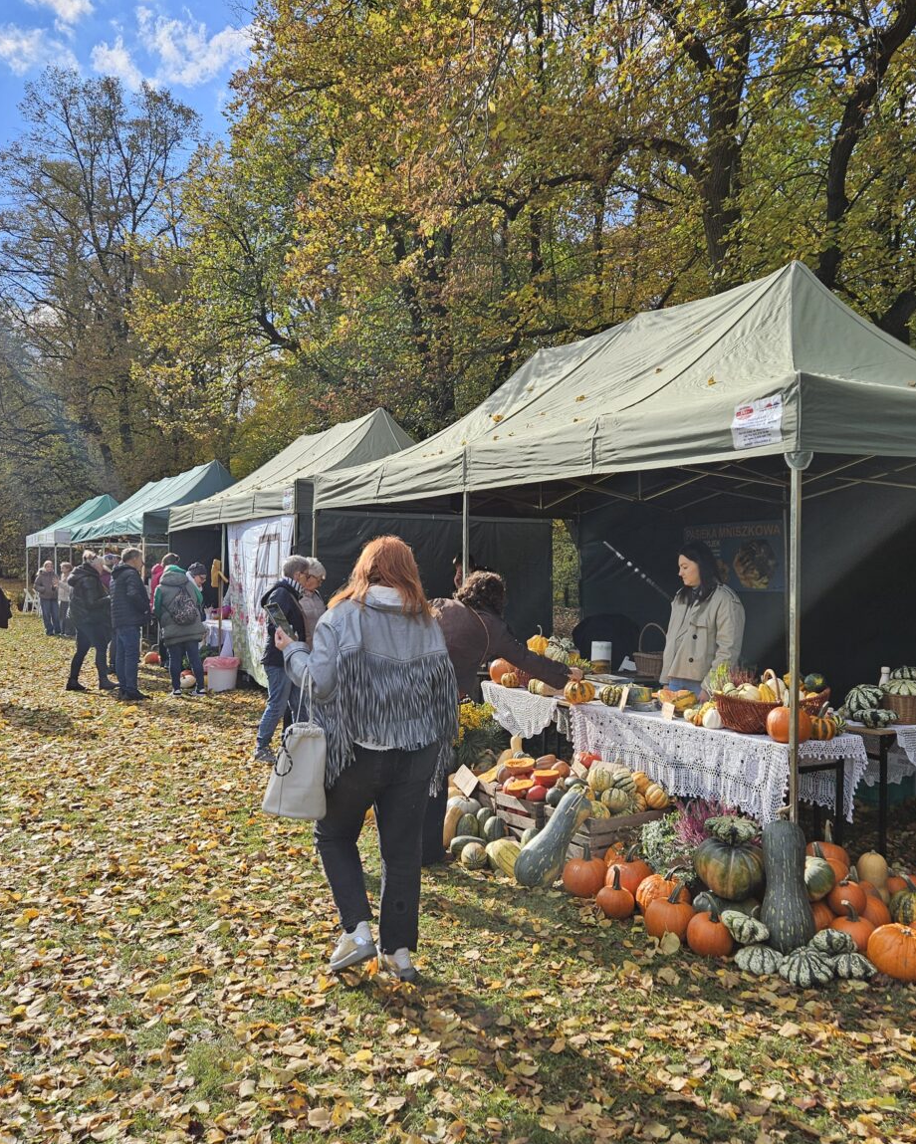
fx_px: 1016
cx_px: 517
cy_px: 572
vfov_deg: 58.8
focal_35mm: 30
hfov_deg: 48.4
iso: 25
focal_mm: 5.4
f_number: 1.8
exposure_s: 1/857
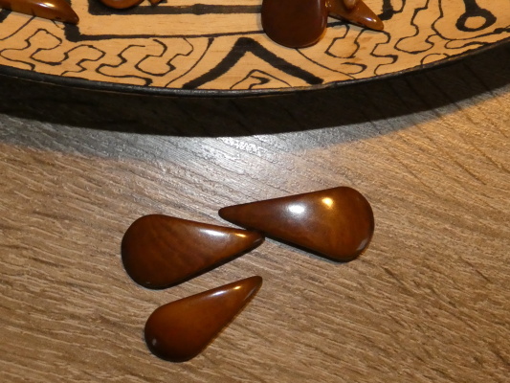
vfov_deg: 36.8
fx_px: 575
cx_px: 255
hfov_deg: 47.9
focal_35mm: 39
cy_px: 192
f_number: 3.6
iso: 800
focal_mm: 7.1
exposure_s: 1/60
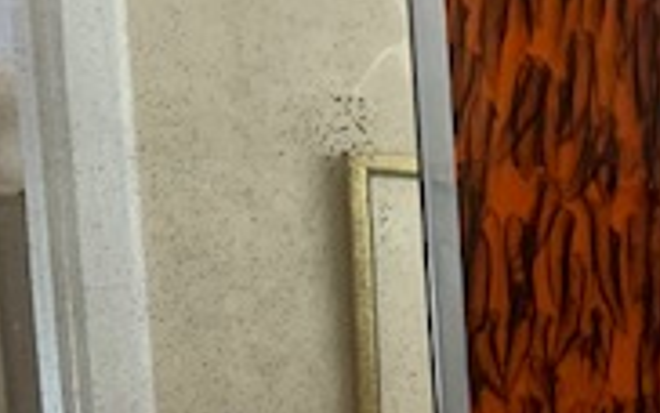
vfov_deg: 12.6
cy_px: 681
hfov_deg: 18.1
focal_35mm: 97
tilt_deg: -8.6
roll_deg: +1.3
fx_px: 1746
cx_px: 1092
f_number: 1.8
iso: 320
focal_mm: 4.25
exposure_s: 1/60
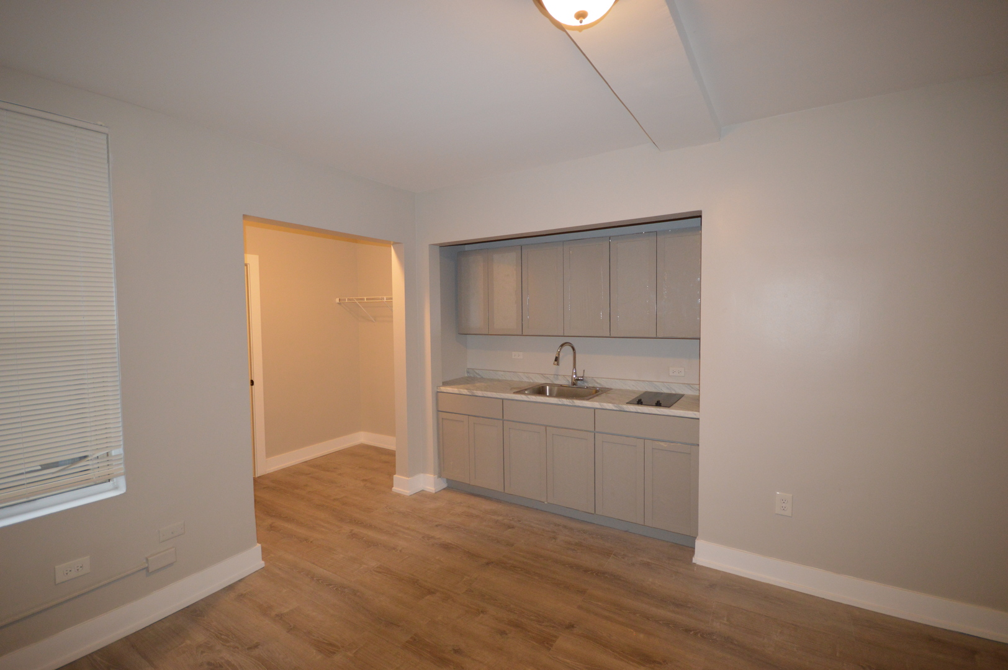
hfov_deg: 100.4
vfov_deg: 77.2
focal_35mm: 15
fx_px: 420
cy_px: 335
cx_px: 504
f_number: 4
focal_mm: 10
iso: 1000
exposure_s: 1/60
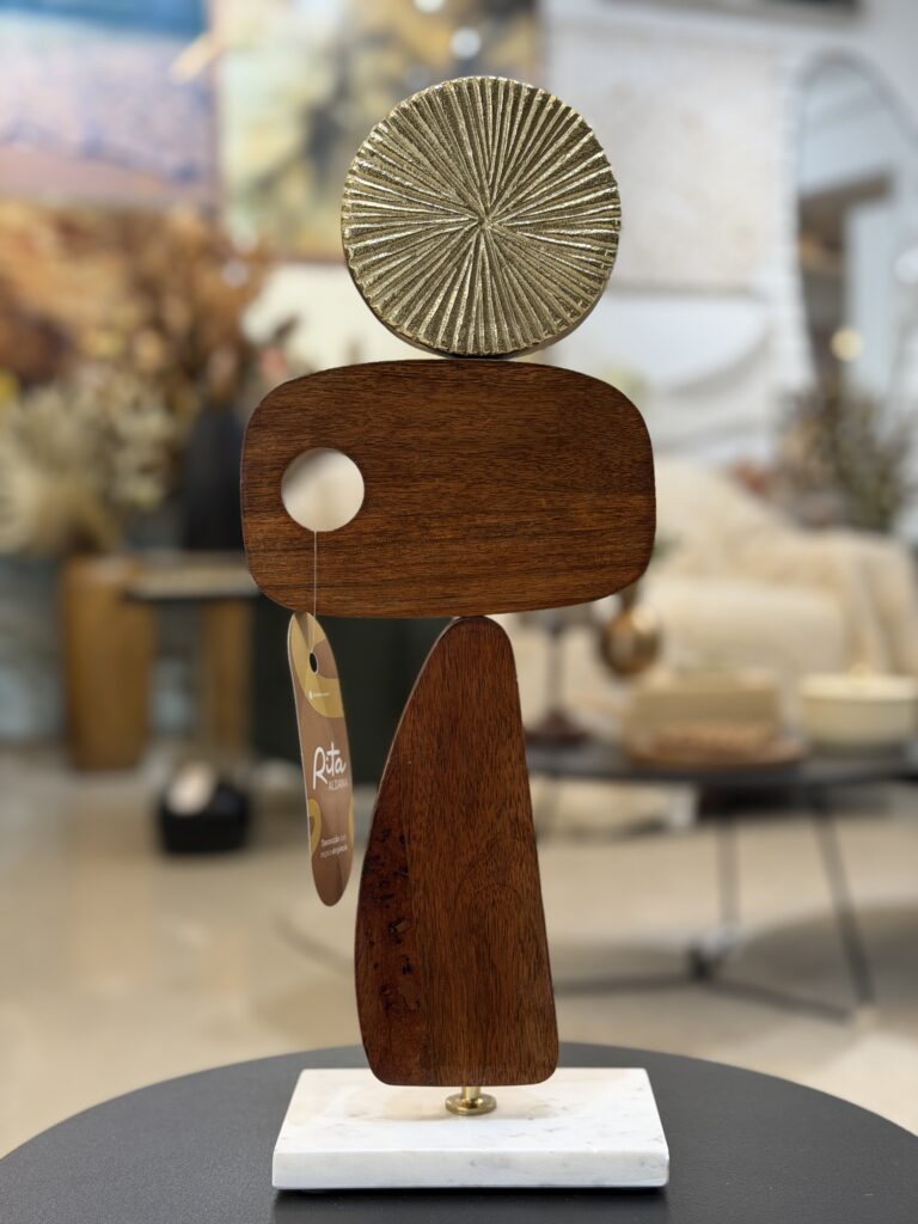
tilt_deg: -3.1
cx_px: 459
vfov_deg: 39.7
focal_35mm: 48
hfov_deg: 30.3
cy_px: 612
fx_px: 1697
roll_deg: -0.5
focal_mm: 6.76
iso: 125
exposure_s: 1/60
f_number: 1.78
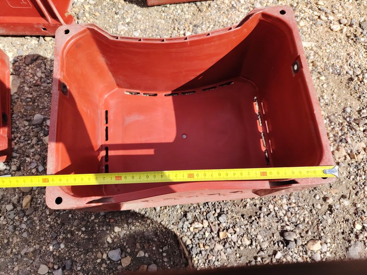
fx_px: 254
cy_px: 138
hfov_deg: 71.6
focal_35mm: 24
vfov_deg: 56.8
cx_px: 184
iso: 100
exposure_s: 1/899
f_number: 1.75
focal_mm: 5.25
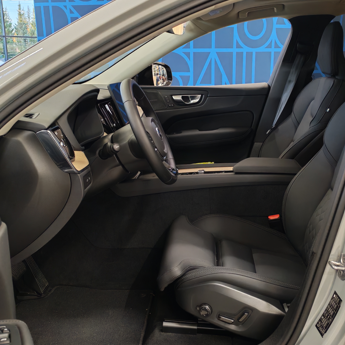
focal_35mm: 41
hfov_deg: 40.8
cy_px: 174
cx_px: 195
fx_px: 462
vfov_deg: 40.9
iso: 1103
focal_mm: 6.12
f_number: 1.9
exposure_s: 1/100
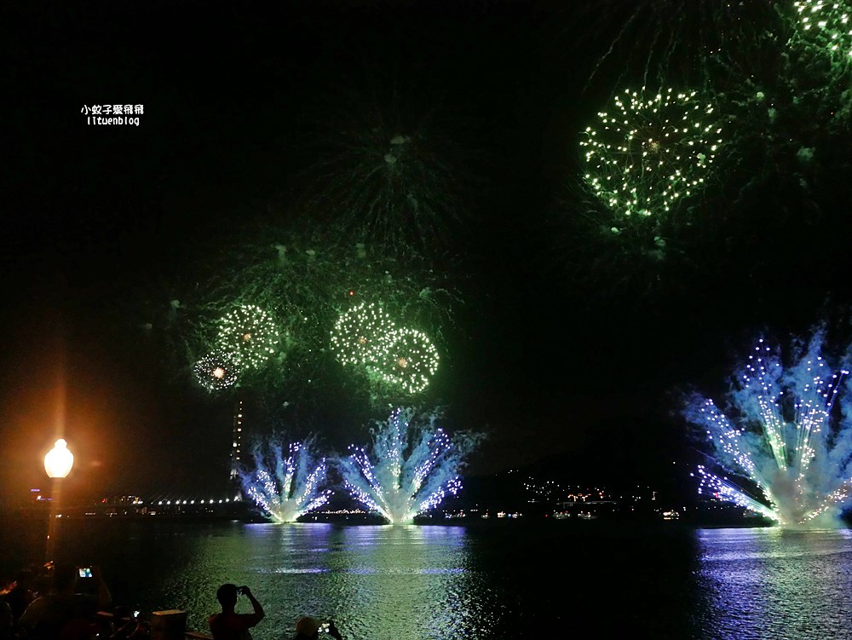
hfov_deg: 63.4
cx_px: 426
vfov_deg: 49.8
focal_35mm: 28
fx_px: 689
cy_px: 320
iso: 3200
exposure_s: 1/60
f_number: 4.5
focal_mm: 14
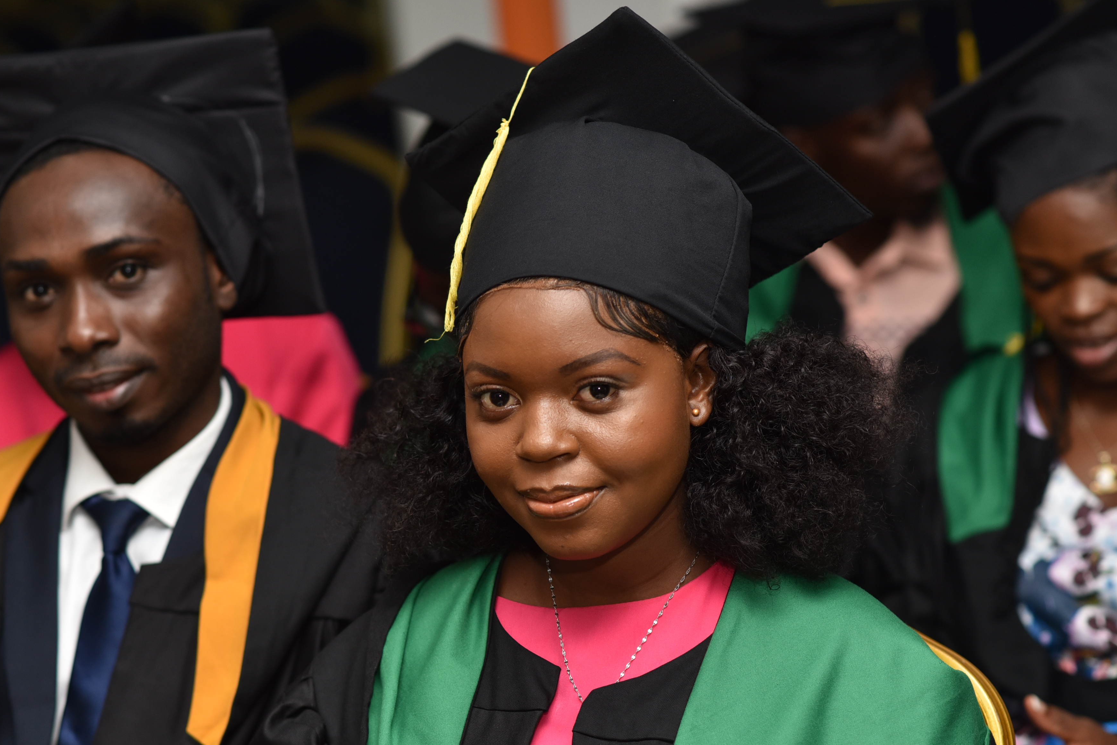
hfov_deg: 18.6
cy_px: 448
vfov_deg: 12.4
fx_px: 3412
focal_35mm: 110
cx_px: 469
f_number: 2.8
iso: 400
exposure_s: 1/200
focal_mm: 85
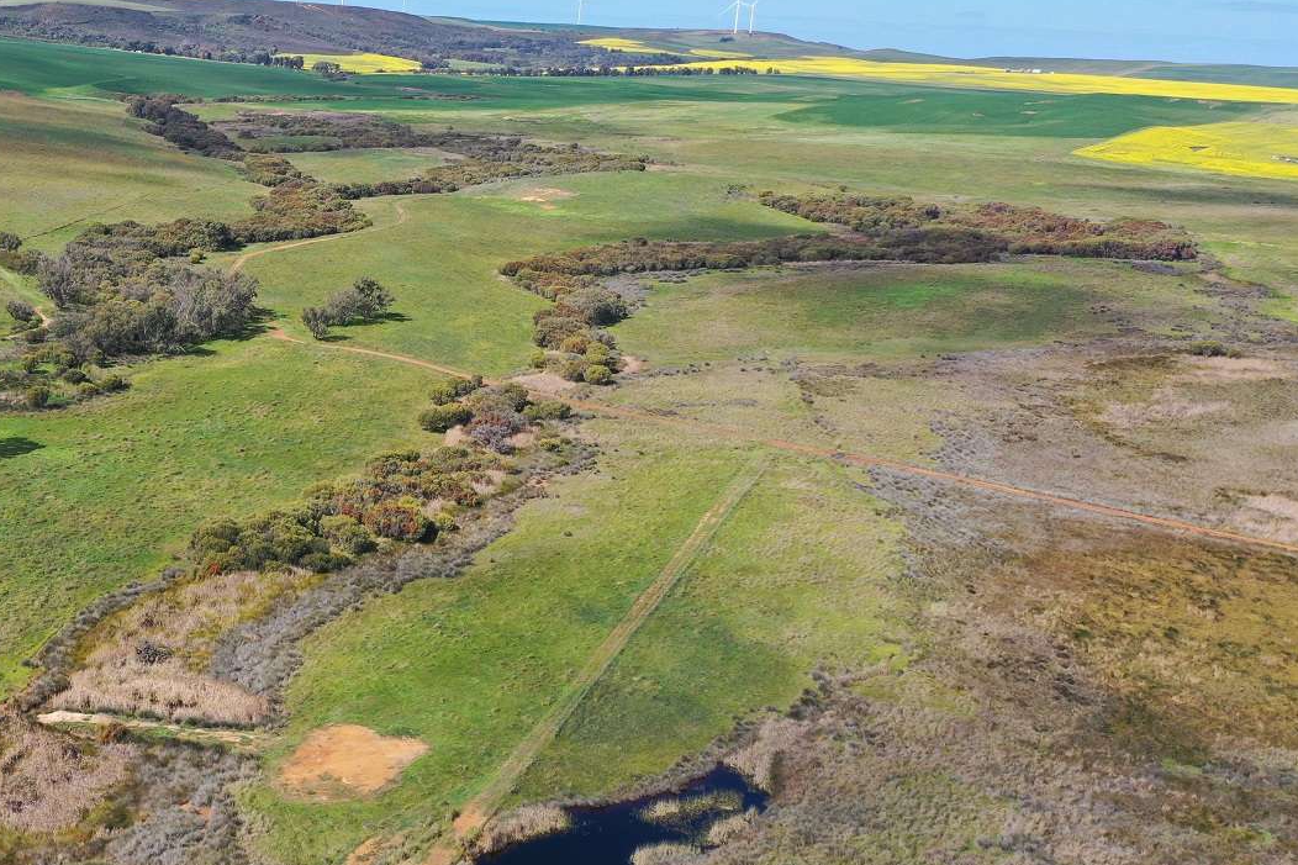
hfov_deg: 37.4
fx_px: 1838
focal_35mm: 51
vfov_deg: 26.5
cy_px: 477
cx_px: 242
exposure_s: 1/500
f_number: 5
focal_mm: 10.26
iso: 100
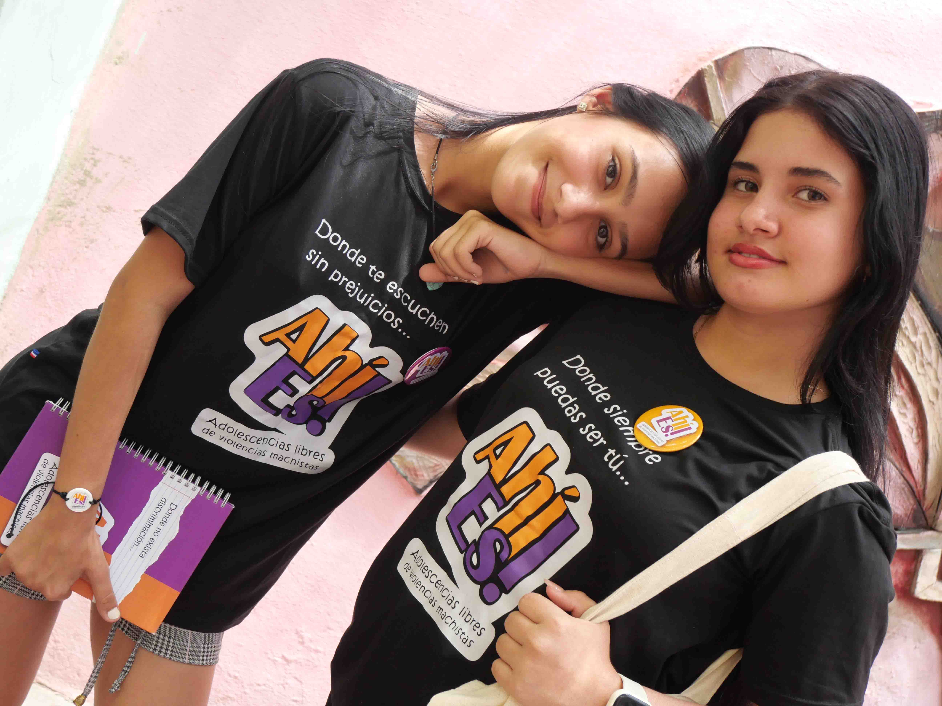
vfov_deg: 32.9
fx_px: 1197
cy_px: 353
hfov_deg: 42.9
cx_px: 471
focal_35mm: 44
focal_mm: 22
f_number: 4.8
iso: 800
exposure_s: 1/60
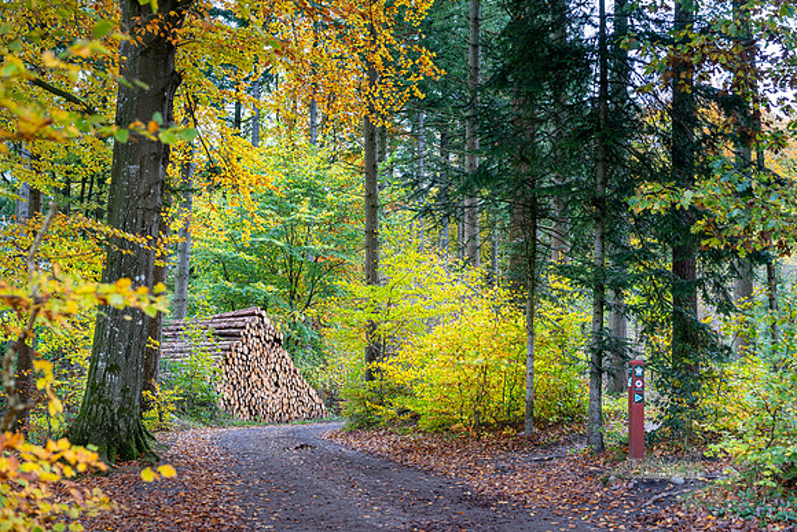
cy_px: 266
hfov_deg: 38.9
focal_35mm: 51
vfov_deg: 26.5
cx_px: 398
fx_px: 1129
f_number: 3.5
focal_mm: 51
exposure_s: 1/200
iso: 800
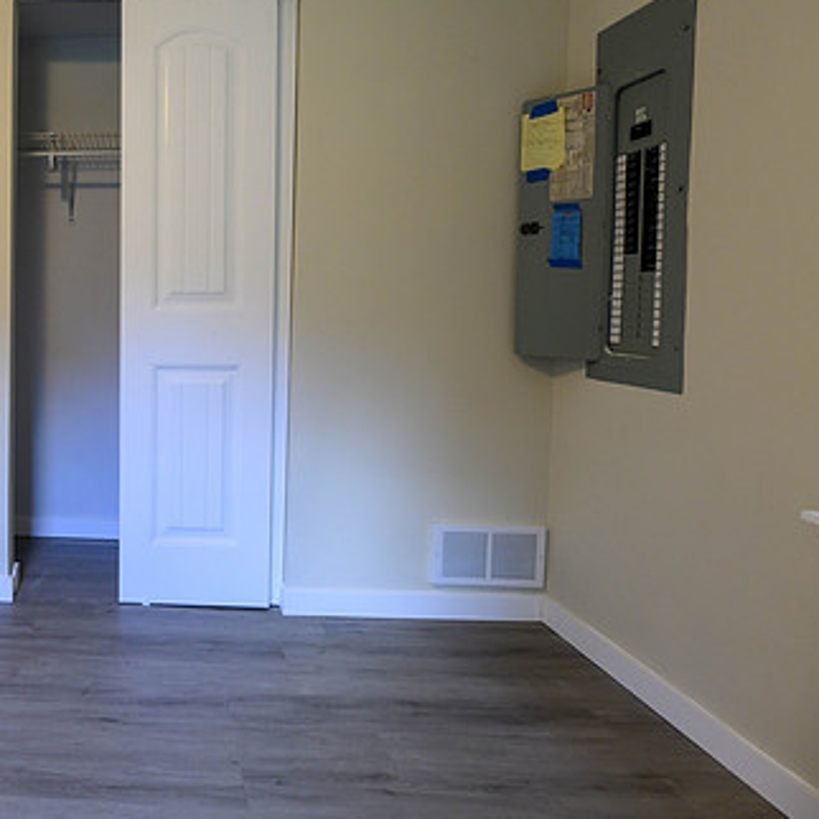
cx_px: 86
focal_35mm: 26
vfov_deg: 60.5
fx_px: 696
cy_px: 334
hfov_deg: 53.5
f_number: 5
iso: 1000
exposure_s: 1/80
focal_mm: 17
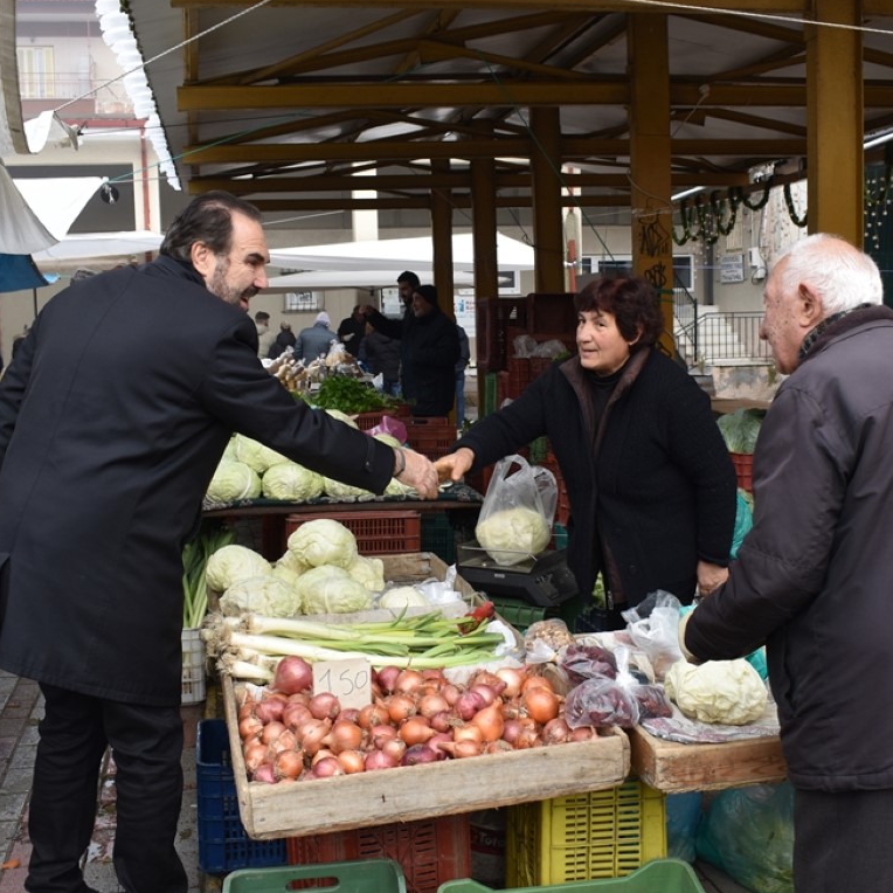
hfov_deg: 41.8
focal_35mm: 40
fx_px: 1167
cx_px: 481
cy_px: 457
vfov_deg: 41.9
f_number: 5.6
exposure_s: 1/250
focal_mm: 20
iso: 200
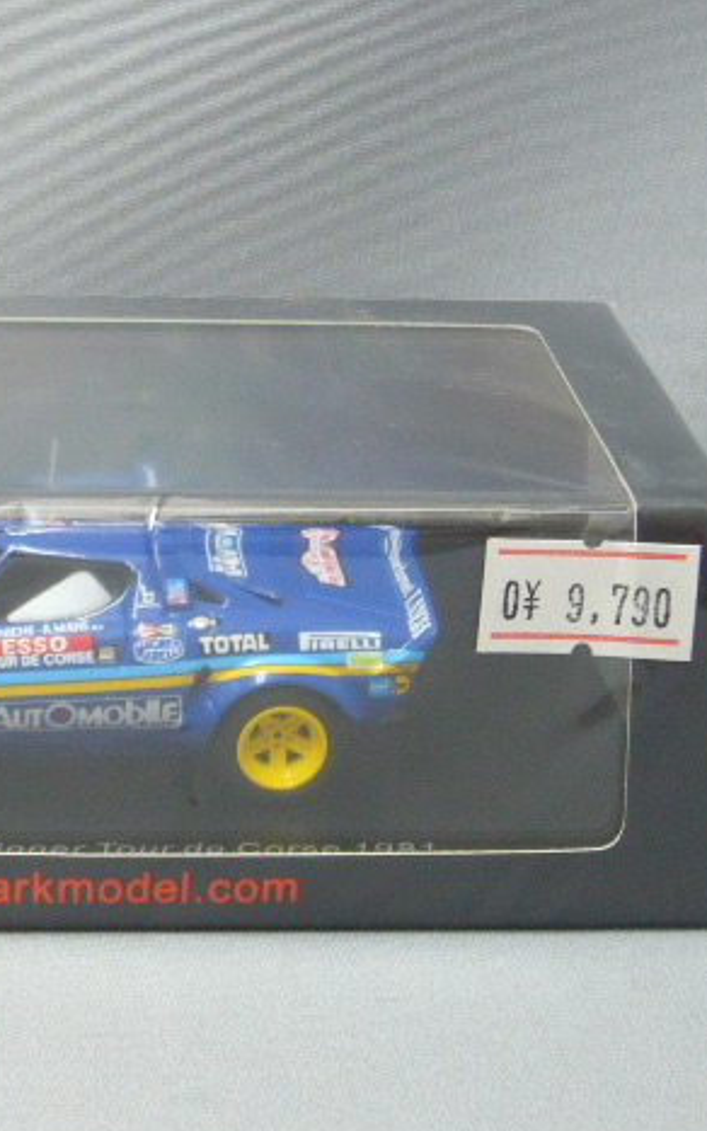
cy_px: 579
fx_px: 3852
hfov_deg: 10.4
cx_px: 46
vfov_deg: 16.7
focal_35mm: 125
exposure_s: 1/13
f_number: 3.8
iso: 125
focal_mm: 10.4
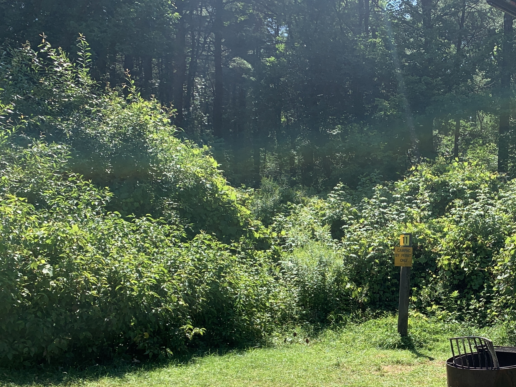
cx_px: 434
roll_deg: -1.0
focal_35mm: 46
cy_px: 334
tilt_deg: -5.2
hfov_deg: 39.1
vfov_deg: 30.4
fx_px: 686
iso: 25
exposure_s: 1/945
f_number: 1.8
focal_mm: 4.25
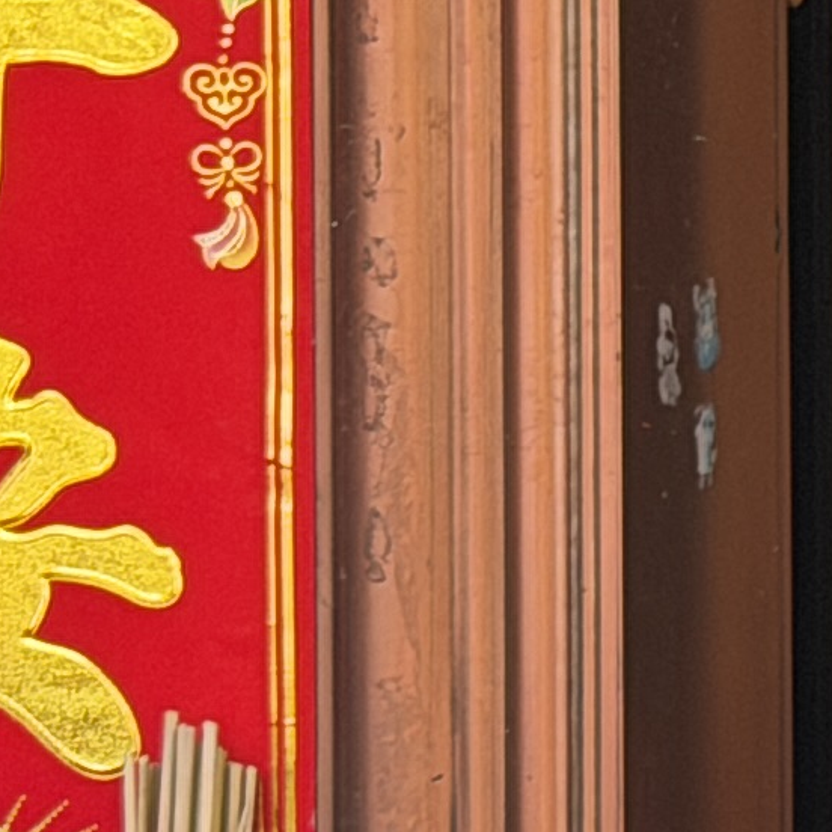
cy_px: 868
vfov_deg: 5.6
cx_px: 2623
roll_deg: +0.5
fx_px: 8430
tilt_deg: -0.7
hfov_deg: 5.3
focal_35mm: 310
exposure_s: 1/248
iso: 64
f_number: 1.78
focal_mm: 6.76
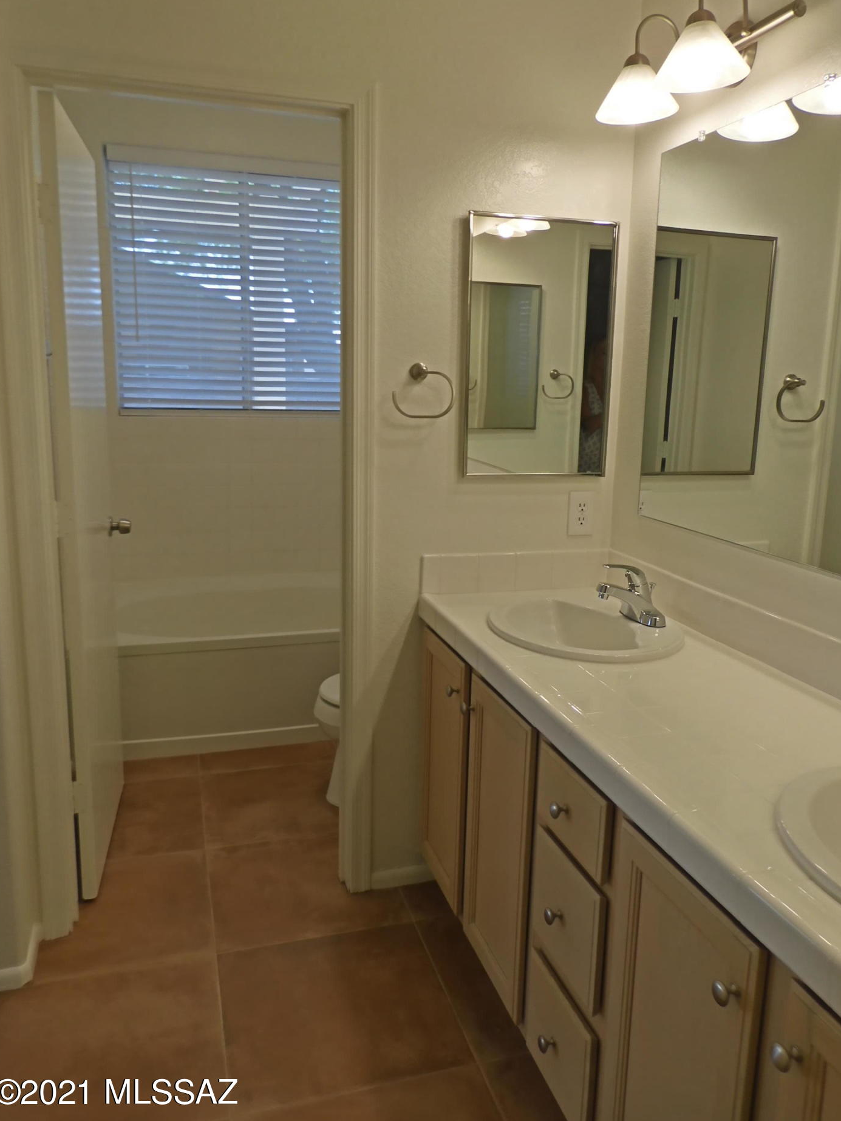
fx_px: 842
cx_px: 447
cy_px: 539
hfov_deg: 53.0
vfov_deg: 67.3
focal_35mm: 26
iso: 100
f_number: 3.4
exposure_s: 1/50
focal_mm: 4.3
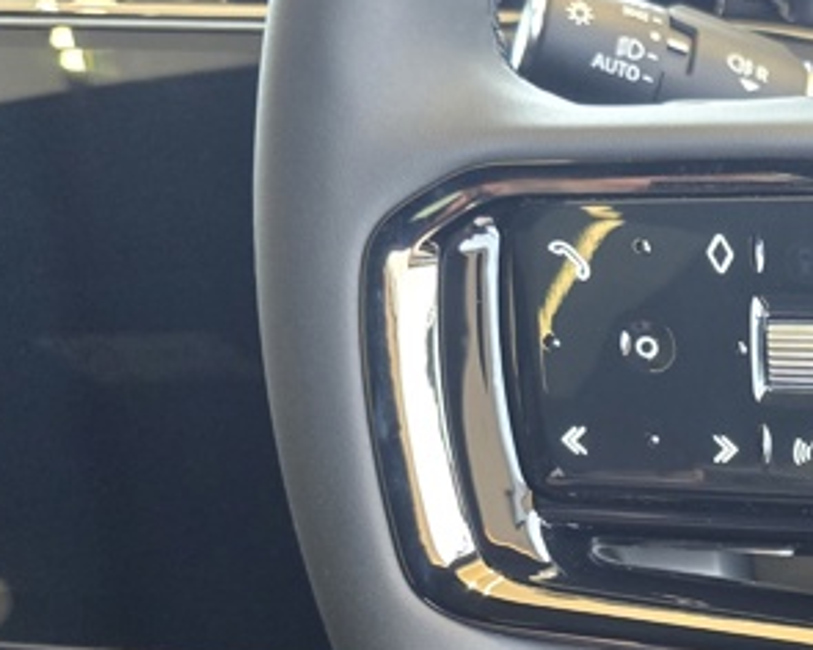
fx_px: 1829
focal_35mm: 76
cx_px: 1251
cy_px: 876
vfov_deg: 18.6
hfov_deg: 20.9
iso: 1000
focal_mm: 6.3
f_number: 1.7
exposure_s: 1/100
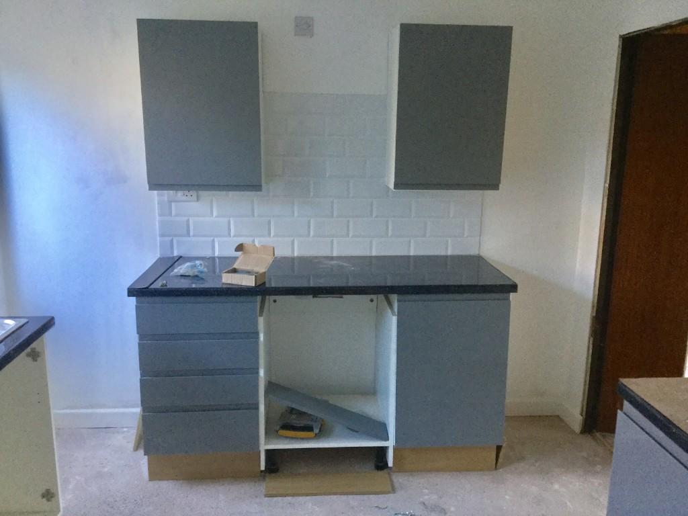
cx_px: 344
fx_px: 616
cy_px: 258
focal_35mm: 31
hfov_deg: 58.4
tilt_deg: -13.1
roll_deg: -0.7
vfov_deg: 45.4
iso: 100
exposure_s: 1/33
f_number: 2.4
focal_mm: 3.3
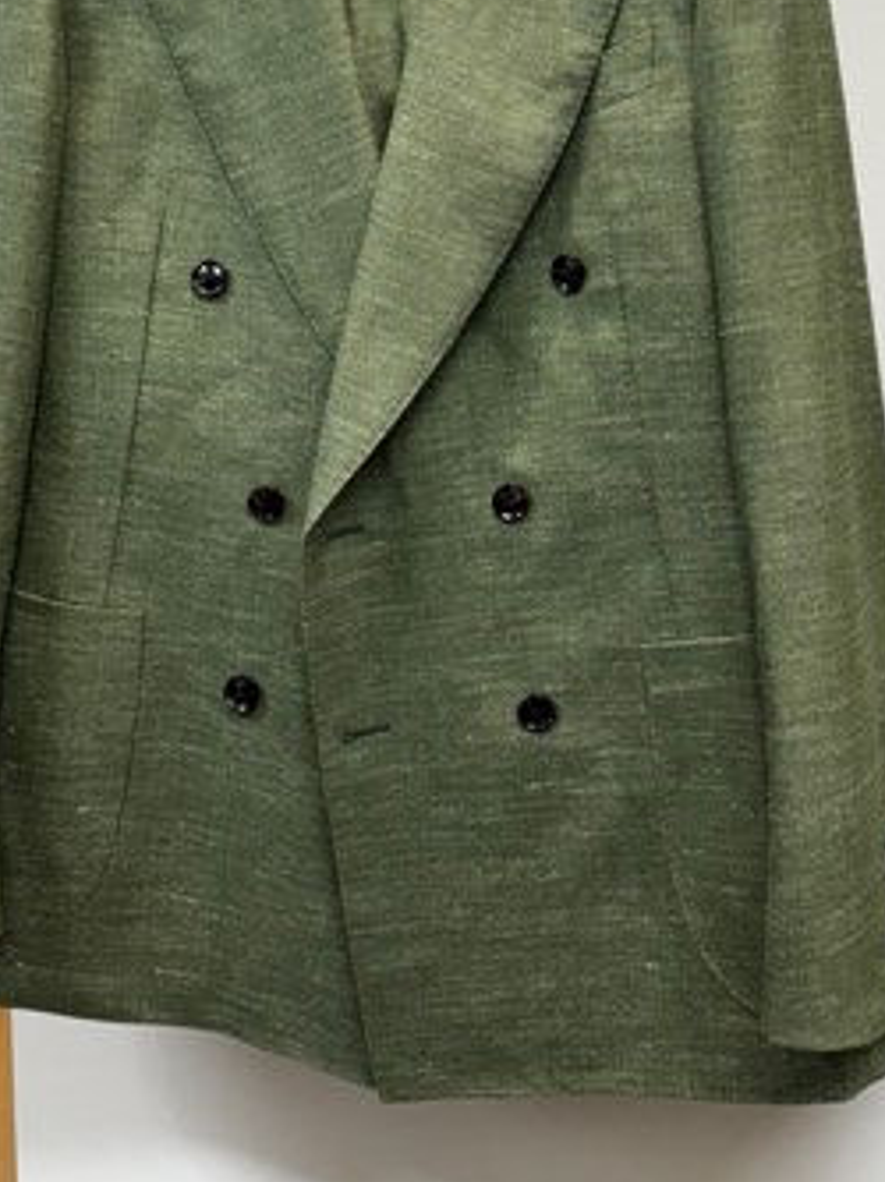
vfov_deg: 39.3
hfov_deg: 31.3
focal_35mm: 46
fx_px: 1570
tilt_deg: -4.8
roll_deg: -0.3
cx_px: 584
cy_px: 198
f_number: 1.78
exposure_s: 1/120
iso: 200
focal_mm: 6.76
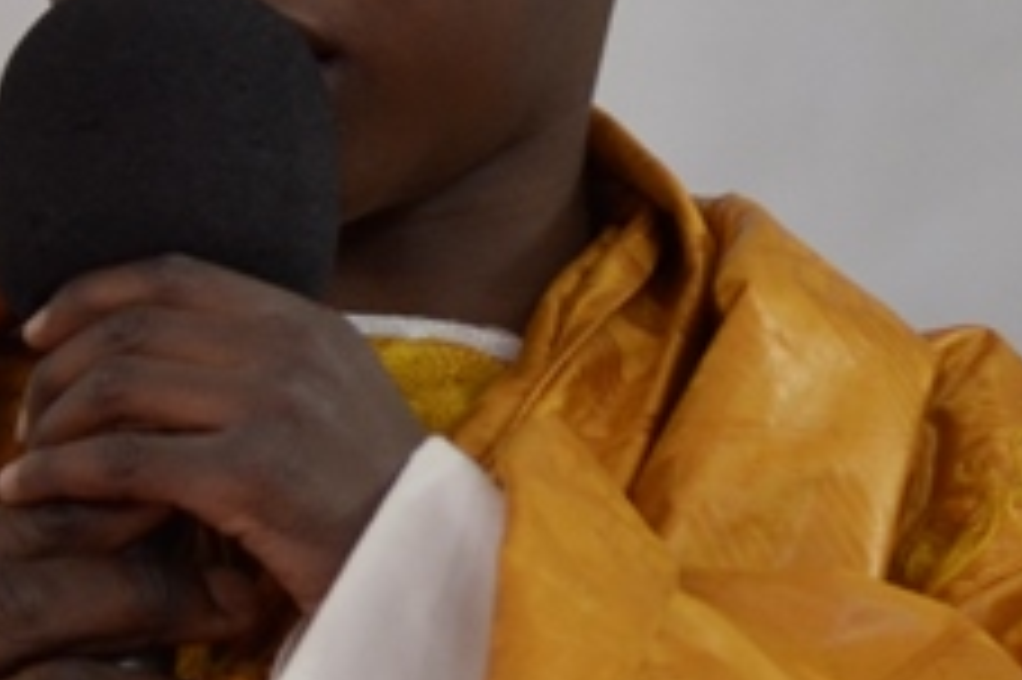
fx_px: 16481
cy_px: 81
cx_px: 653
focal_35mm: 581
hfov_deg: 3.6
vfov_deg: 2.4
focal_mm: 86
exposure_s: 1/50
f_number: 4
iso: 640
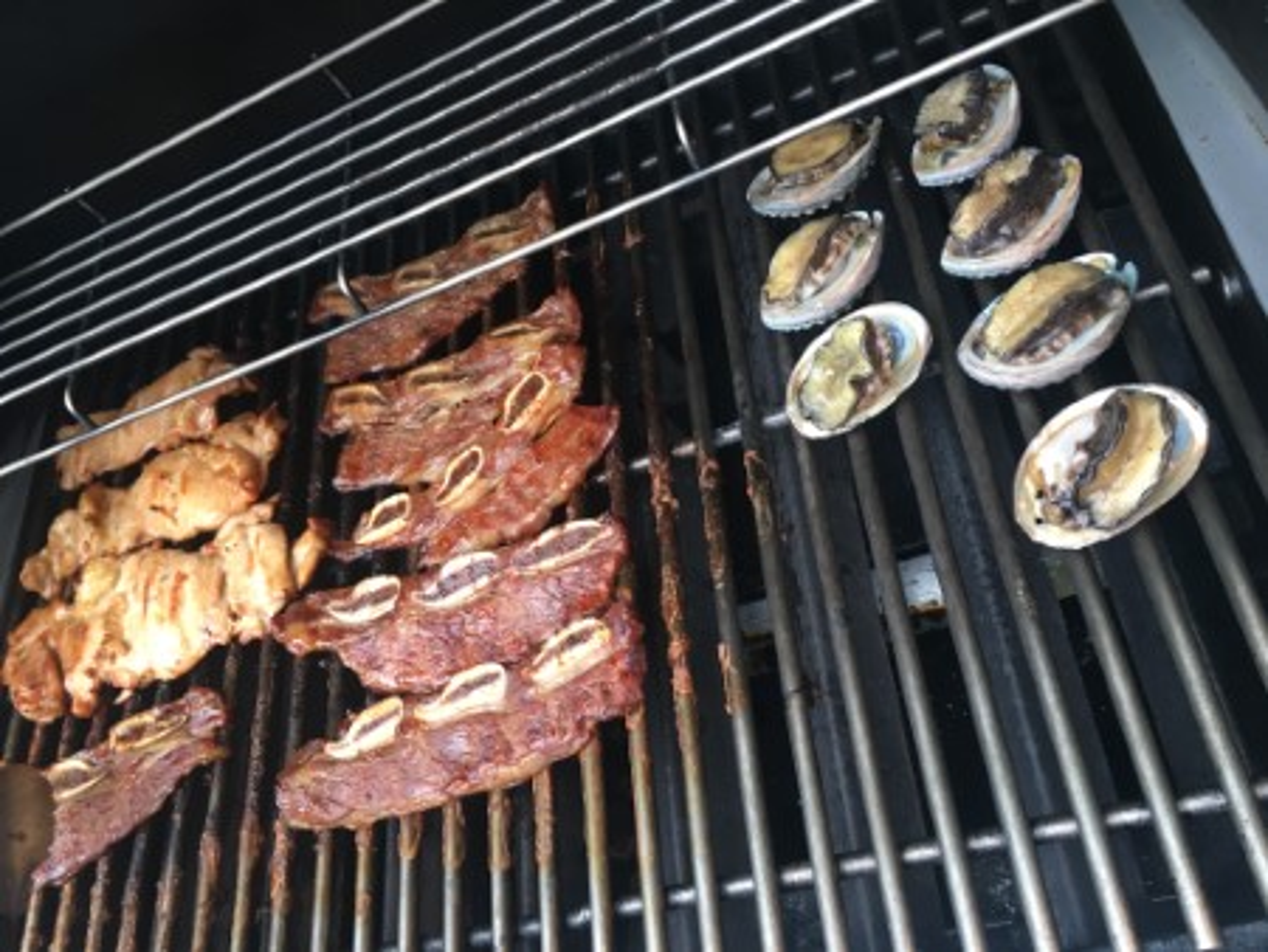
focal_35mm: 29
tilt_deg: -52.1
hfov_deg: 61.6
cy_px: 476
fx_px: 1063
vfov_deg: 48.3
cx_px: 634
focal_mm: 4.15
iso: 32
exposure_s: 1/30
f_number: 2.2
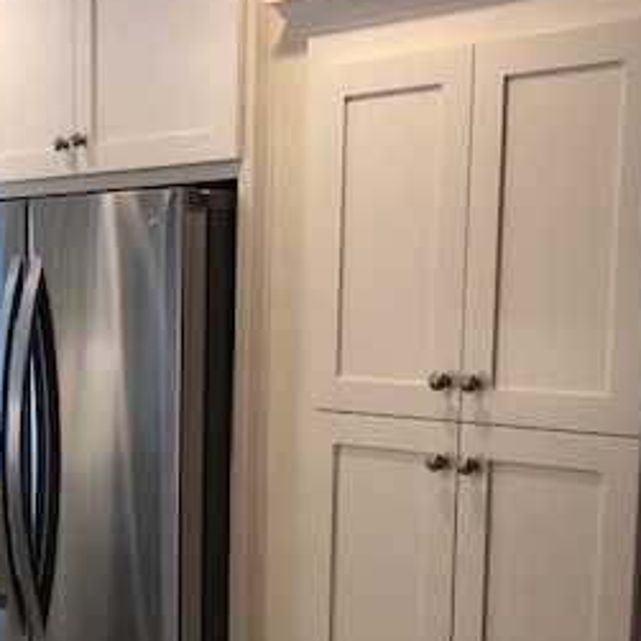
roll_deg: +0.7
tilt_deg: -7.3
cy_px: 493
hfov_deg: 26.8
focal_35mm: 63
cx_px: 128
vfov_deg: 26.9
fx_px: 1320
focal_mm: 3.99
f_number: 1.8
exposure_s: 1/120
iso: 50
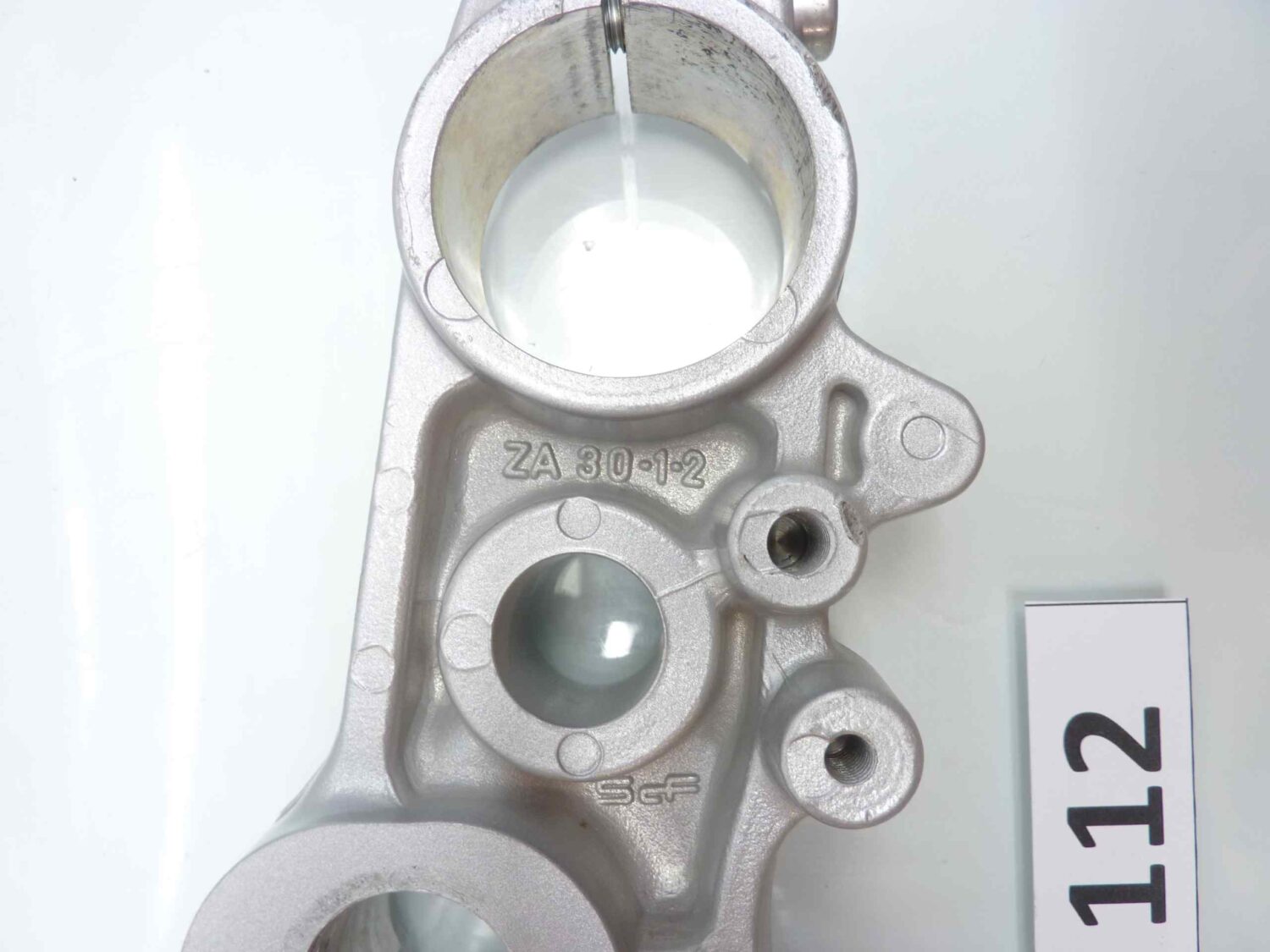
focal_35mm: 25
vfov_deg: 54.9
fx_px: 917
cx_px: 635
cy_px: 476
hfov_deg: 69.4
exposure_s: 1/10
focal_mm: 4.1
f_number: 3.3
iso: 80
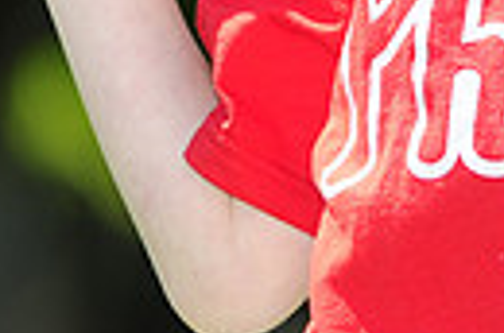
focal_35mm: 870
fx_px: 12150
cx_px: 578
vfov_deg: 1.6
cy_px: -250
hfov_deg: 2.4
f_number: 3.5
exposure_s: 1/1000
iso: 200
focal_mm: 130
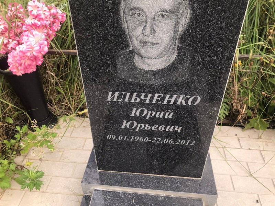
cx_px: 138
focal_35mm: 28
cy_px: 103
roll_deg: +1.6
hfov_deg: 63.4
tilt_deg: -38.0
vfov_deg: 49.7
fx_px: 222
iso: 20
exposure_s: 1/445
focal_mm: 3.99
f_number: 1.8
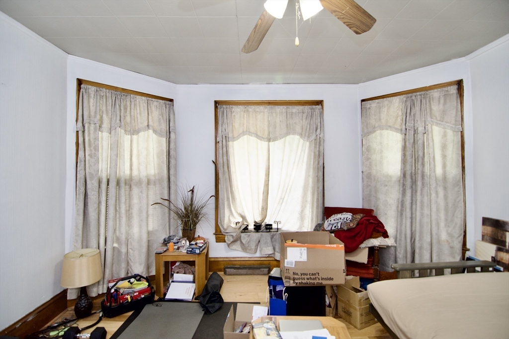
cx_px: 254
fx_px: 233
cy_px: 170
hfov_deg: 95.0
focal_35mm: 16
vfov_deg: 72.1
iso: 800
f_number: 3.5
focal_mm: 11
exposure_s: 1/60
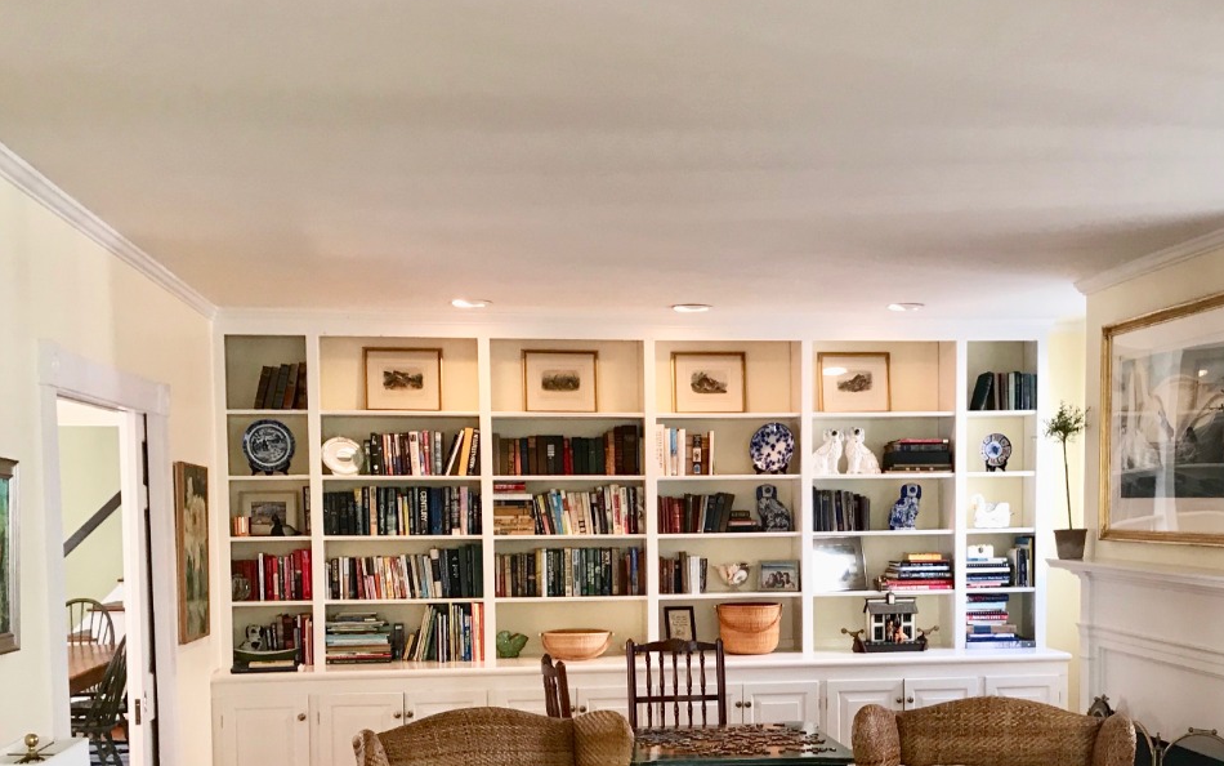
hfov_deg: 44.2
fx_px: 1501
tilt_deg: -4.3
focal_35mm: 45
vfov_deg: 28.0
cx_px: 720
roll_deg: +0.5
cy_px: 607
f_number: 1.8
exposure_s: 1/20
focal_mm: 3.99
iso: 40
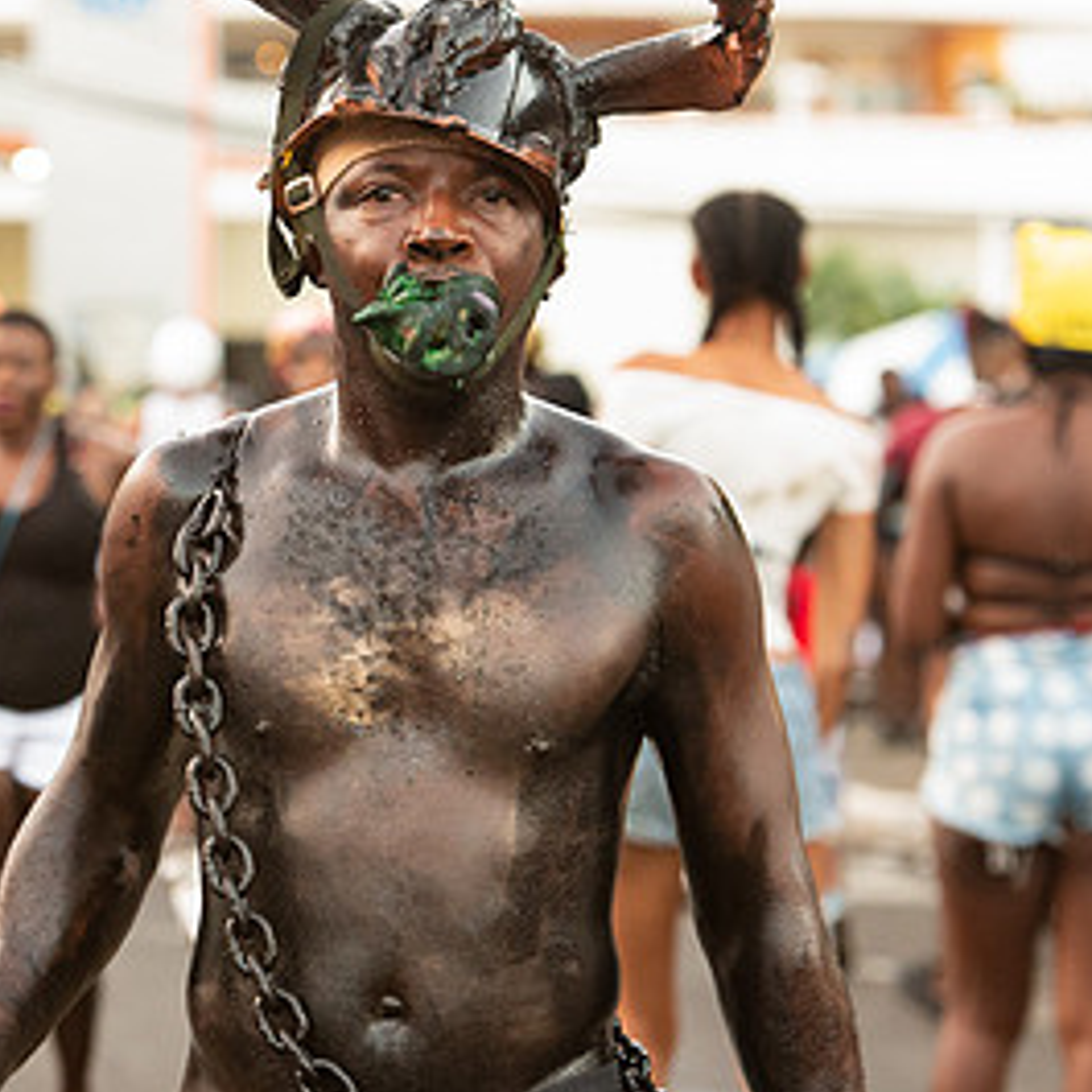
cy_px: 412
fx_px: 7709
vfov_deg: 8.1
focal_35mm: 216
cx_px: 128
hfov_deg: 8.1
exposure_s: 1/160
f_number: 5
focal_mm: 116
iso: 5600
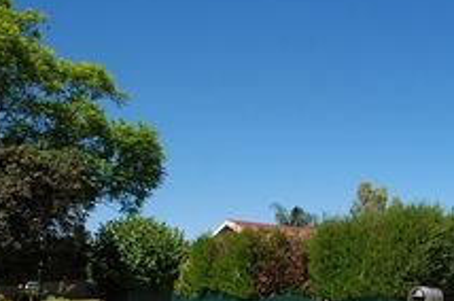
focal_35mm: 33
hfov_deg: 48.9
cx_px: 435
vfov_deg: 39.4
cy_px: 198
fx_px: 416
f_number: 10
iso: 100
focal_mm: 10
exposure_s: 1/200
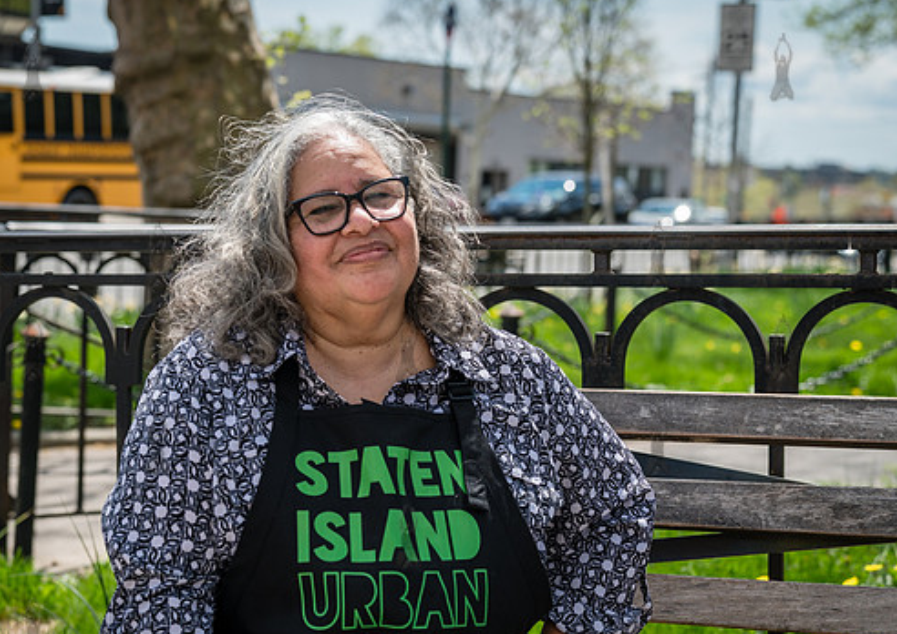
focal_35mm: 82
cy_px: 293
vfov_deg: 17.3
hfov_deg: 24.3
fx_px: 2082
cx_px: 372
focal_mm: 57
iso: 100
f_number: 4
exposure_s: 1/640
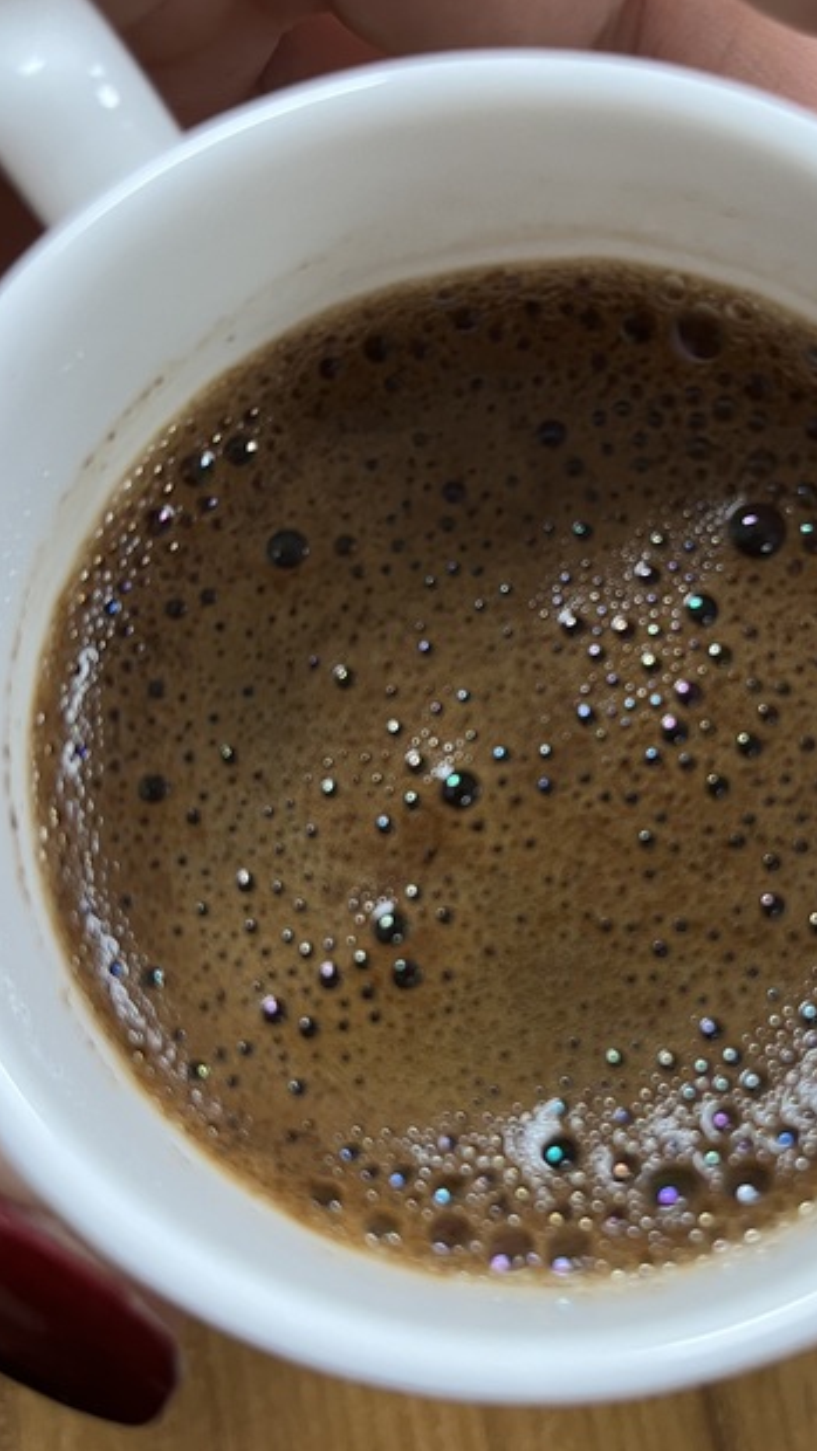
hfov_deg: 27.7
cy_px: 791
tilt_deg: -77.8
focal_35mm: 42
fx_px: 1617
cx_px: 670
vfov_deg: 48.3
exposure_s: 1/50
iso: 125
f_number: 1.6
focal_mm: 5.1
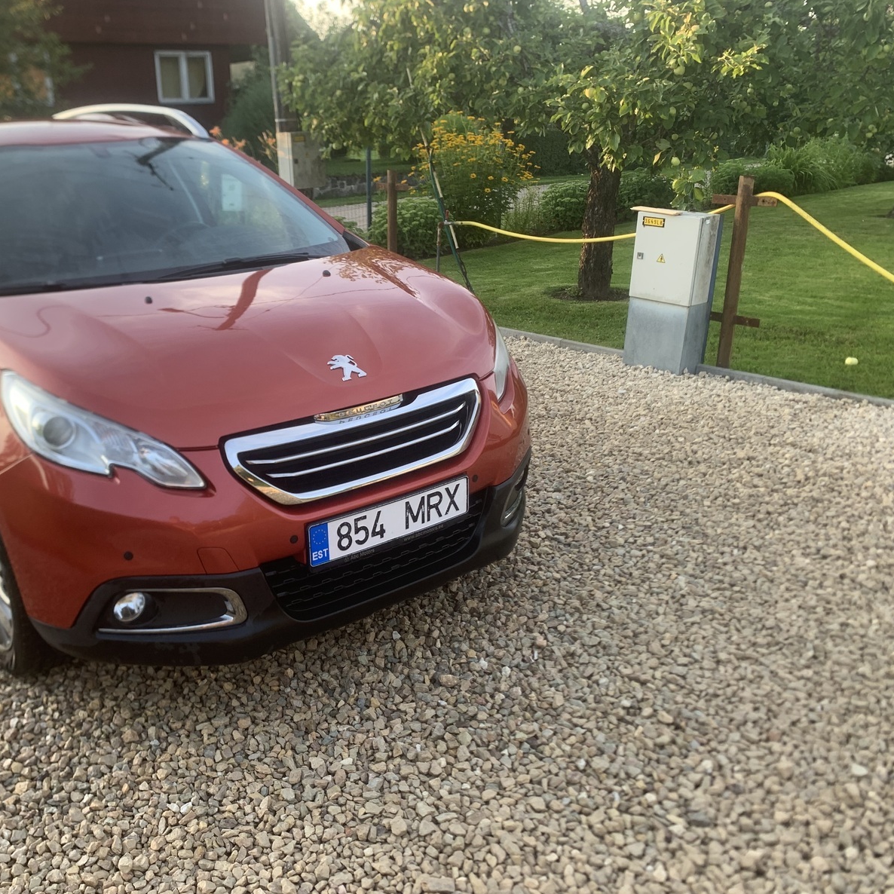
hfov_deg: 51.9
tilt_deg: -20.9
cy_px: 445
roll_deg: +2.3
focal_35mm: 31
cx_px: 325
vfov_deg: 52.5
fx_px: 906
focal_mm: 4.25
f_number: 1.8
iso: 32
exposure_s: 1/122
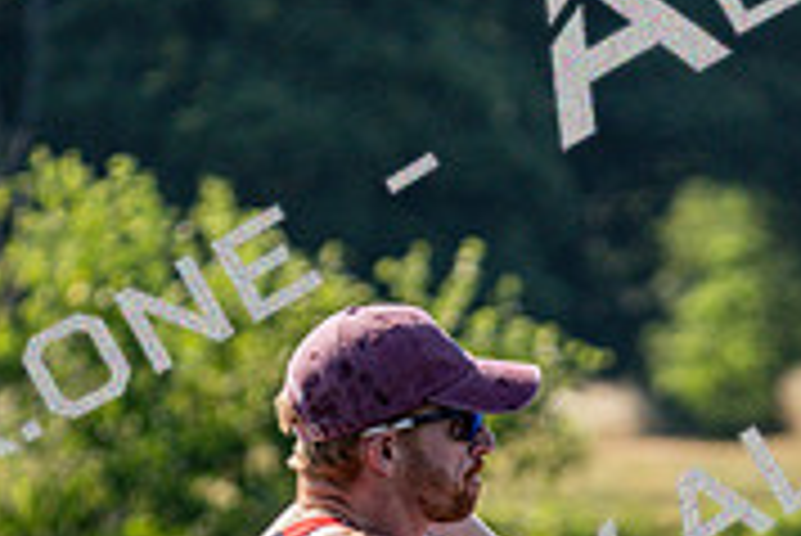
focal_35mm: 651
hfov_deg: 3.2
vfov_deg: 2.1
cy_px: 809
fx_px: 14496
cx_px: 792
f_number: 5.6
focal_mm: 200
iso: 250
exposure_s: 1/1600
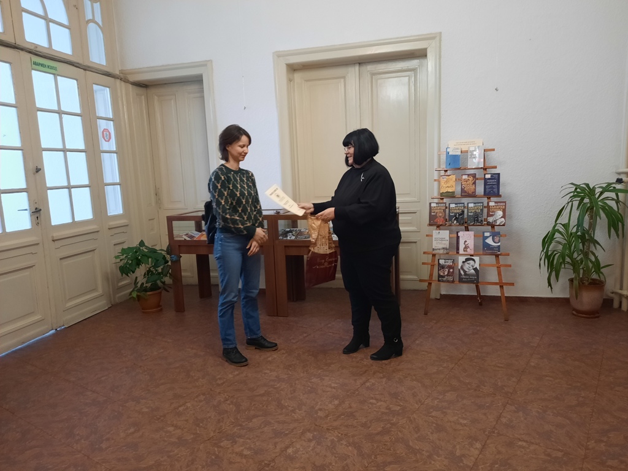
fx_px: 454
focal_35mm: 25
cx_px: 314
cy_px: 236
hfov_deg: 69.4
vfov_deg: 54.9
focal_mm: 4.6
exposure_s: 1/33
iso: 320
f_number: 2
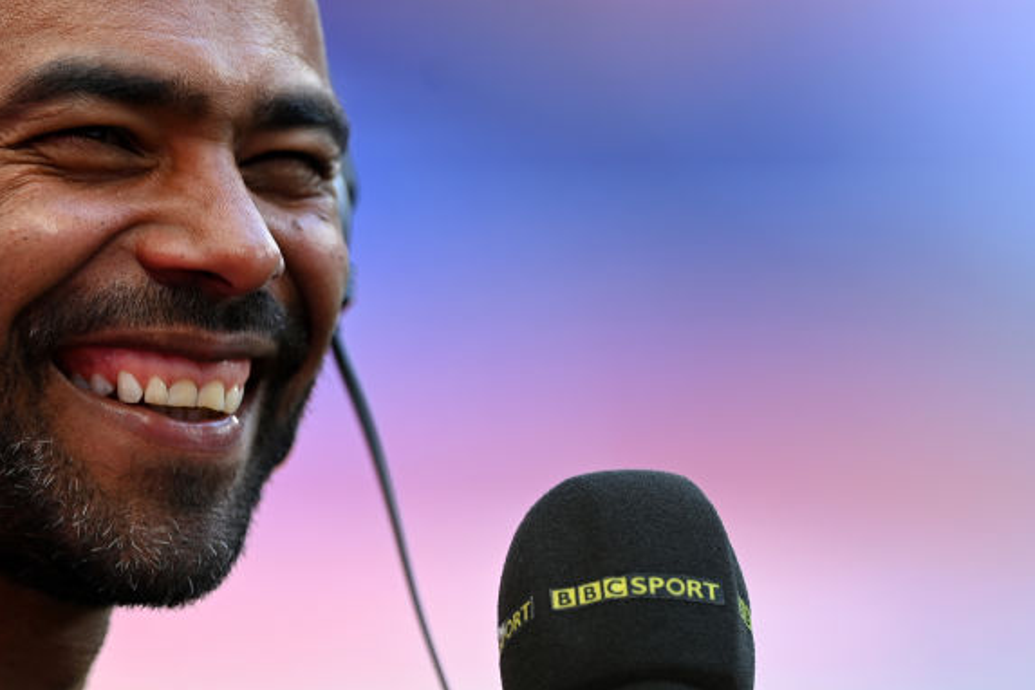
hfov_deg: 2.9
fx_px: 20555
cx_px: 159
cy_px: 326
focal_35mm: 715
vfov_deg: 1.9
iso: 400
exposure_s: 1/500
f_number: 2.8
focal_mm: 400
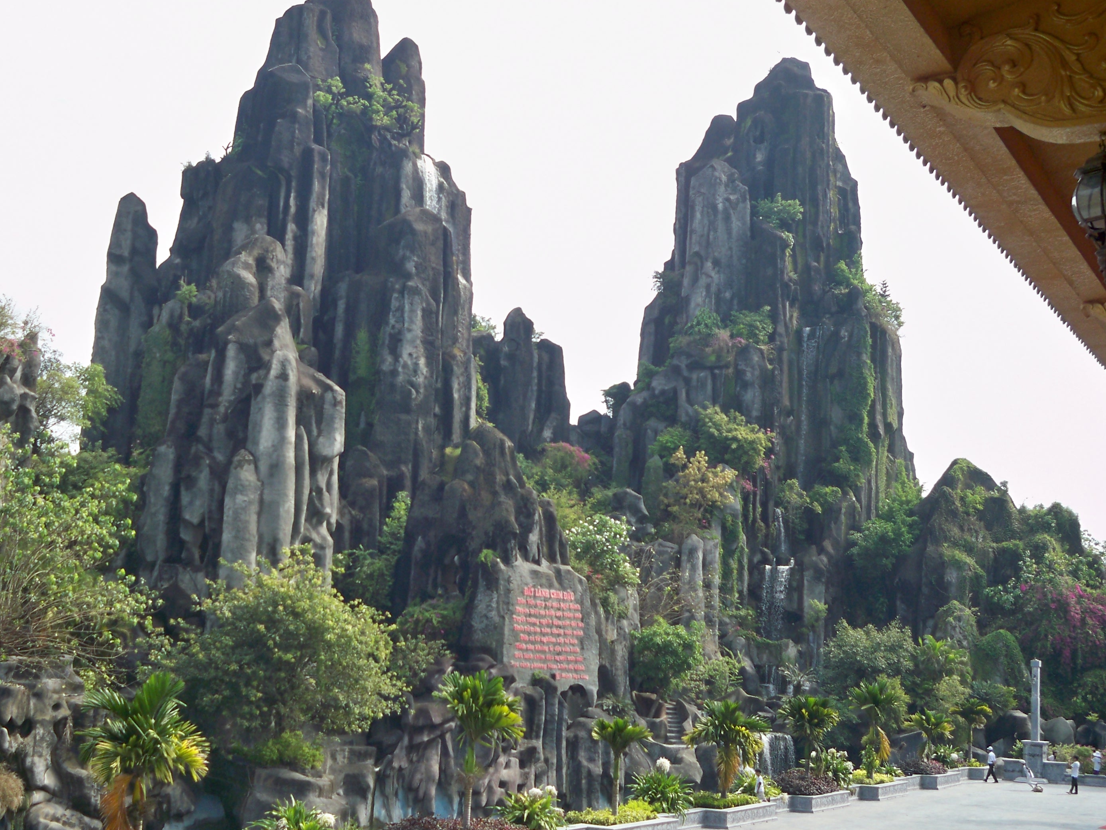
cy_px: 426
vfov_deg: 31.5
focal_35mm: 46
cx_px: 440
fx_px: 1470
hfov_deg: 41.0
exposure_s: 1/500
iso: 64
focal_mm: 6.3
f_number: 3.1
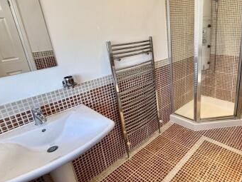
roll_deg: +1.4
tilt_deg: -19.5
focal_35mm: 24
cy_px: 82
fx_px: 168
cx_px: 178
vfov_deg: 56.7
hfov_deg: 67.5
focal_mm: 2.22
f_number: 2.2
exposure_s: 1/100
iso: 125
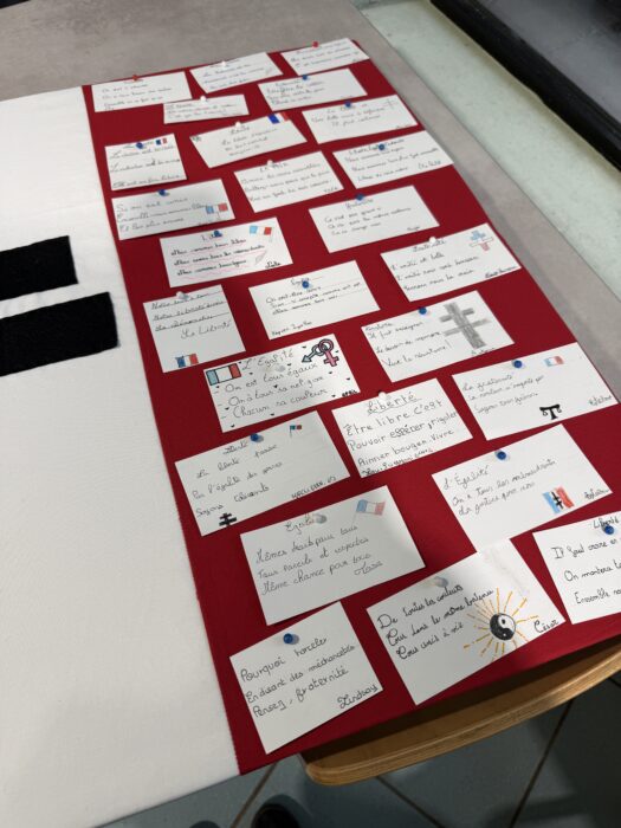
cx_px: 310
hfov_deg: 56.8
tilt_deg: -65.5
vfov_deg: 71.6
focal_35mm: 24
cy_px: 414
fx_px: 574
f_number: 1.78
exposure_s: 1/166
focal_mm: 6.76
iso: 64
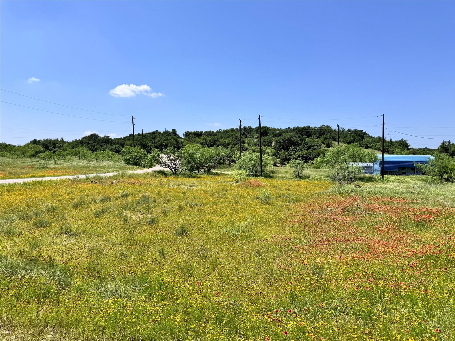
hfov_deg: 71.6
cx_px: 228
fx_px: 315
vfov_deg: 56.8
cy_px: 170
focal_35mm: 24
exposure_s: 1/5814
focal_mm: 6.76
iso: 80
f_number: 1.78
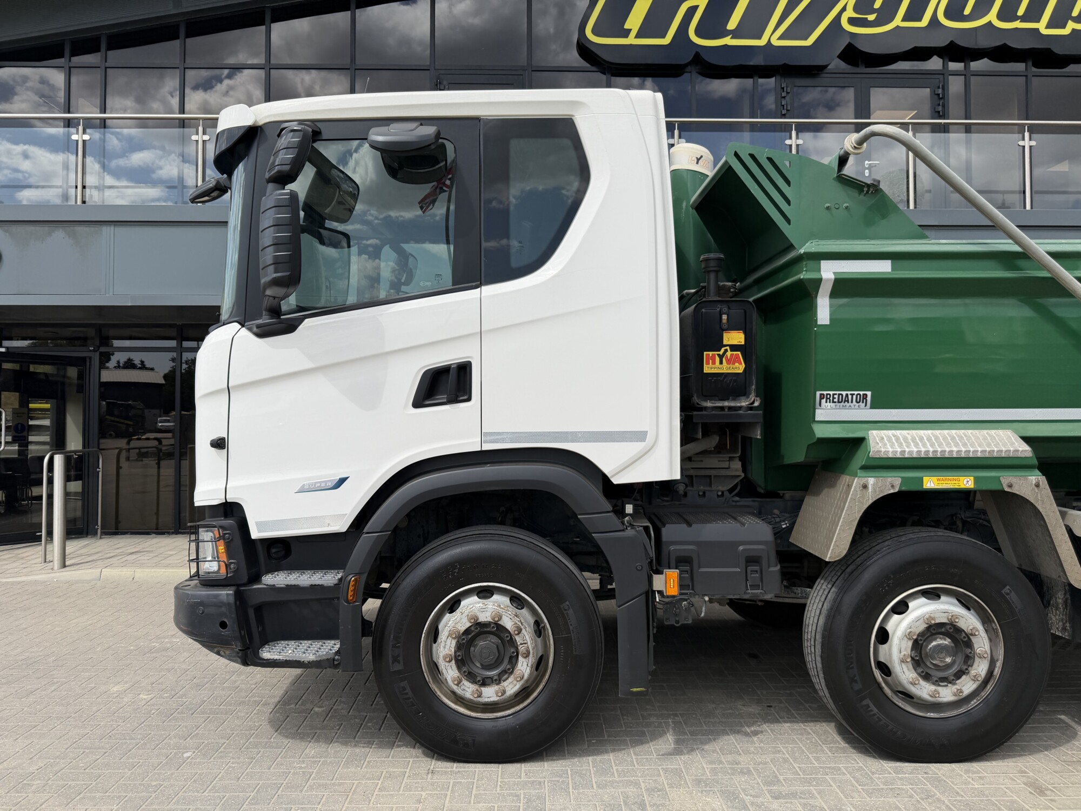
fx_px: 749
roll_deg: +0.0
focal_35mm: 24
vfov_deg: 56.8
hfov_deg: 71.6
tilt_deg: +2.0
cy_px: 406
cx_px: 540
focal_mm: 6.76
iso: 80
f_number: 1.78
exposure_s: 1/3953
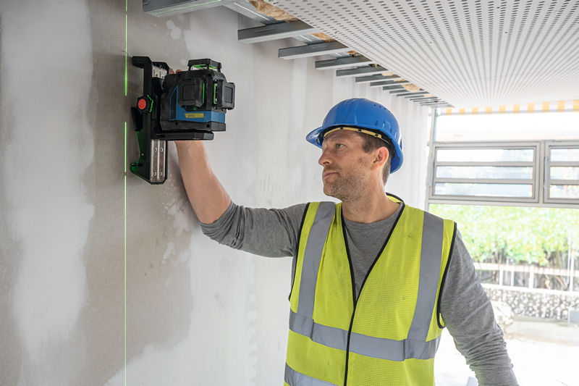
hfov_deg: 62.8
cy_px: 193
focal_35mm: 30
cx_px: 290
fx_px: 474
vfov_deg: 44.3
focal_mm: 29.5
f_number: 7.1
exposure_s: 1/160
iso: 1250
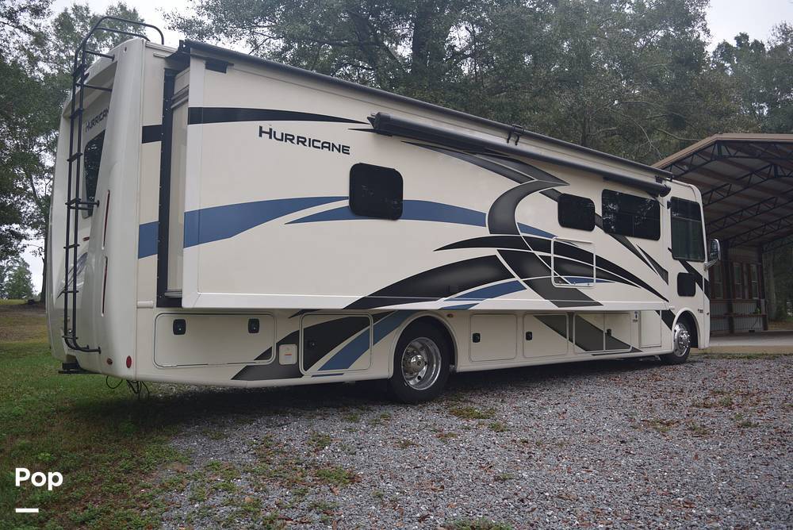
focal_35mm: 30
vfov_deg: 43.7
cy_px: 265
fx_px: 661
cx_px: 396
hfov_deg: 61.9
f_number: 3.5
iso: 200
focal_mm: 20
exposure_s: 1/320
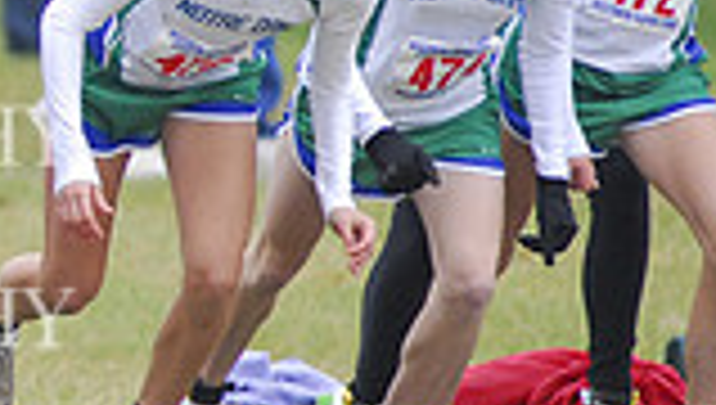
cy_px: 45
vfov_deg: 0.7
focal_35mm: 1719
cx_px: -576
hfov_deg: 1.3
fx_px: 32685
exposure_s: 1/800
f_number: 4
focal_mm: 300
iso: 800
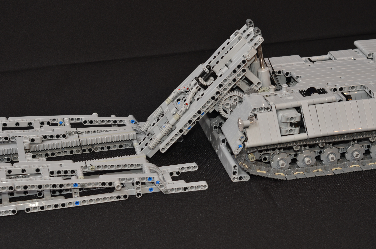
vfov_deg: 18.1
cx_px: 188
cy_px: 124
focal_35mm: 75
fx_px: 782
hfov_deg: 27.0
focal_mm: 50
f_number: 8
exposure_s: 1/60
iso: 200
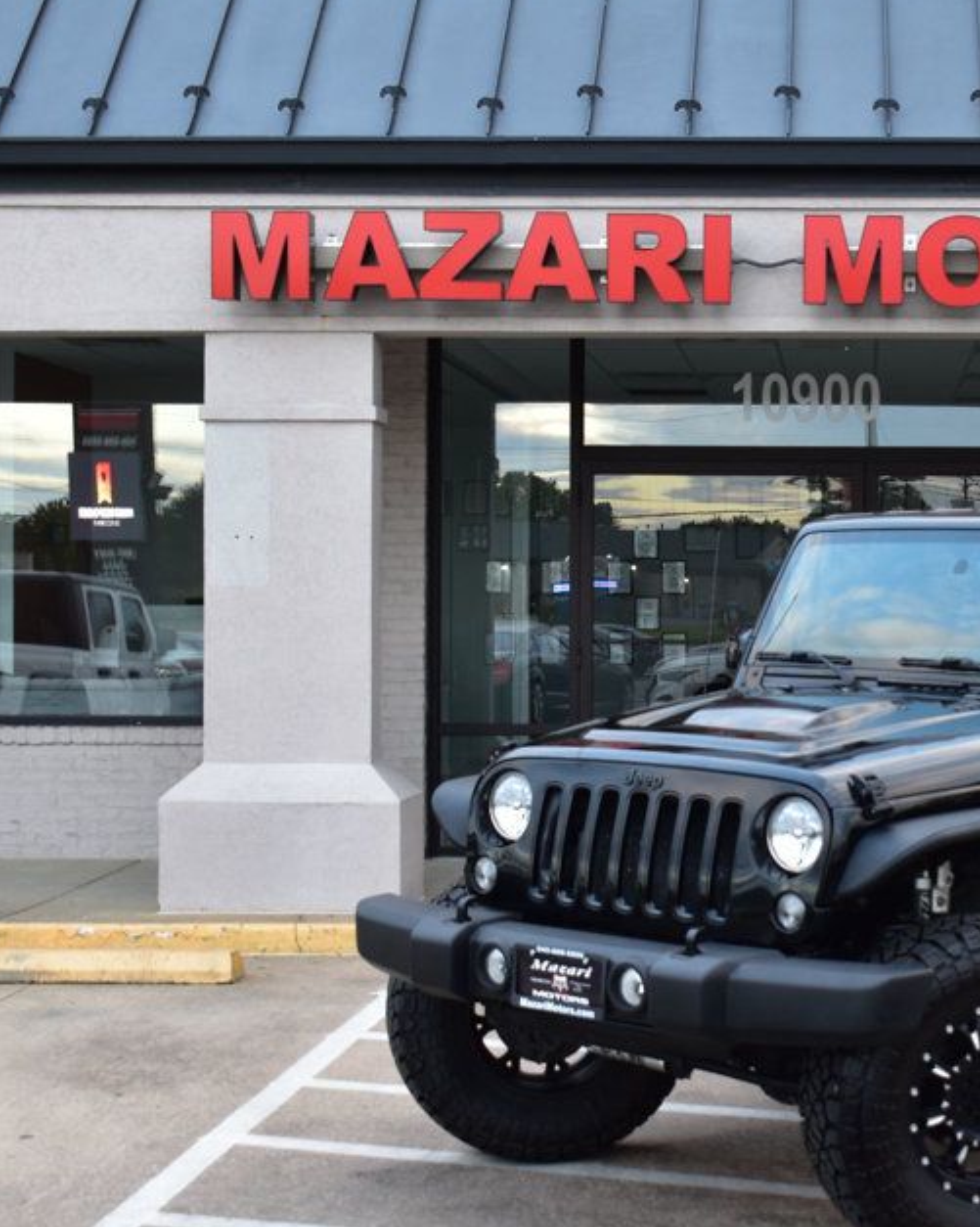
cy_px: 644
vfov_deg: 27.5
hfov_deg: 21.6
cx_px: 892
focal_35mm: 69
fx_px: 2503
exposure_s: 1/30
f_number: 7.1
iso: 400
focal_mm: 30
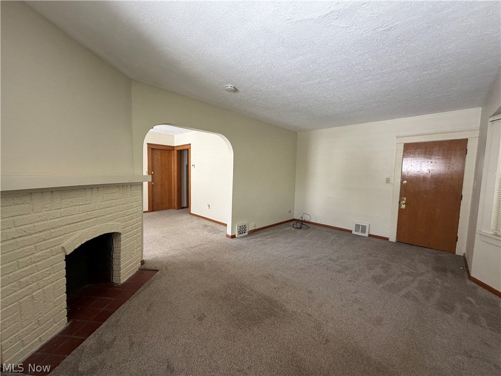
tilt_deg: -4.4
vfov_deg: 85.7
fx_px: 203
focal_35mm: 14
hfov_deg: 102.1
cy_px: 188
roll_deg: -1.0
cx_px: 250
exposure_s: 1/121
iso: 250
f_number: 2.2
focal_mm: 2.22
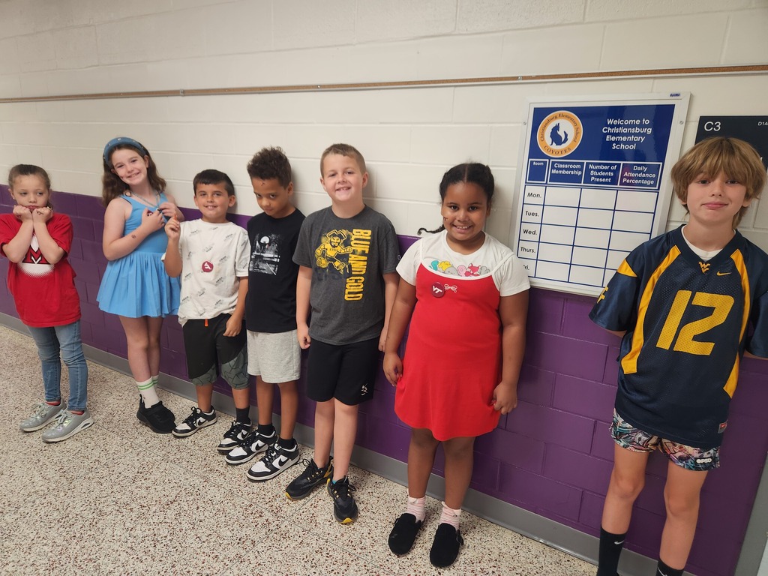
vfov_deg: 58.9
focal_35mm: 23
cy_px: 288
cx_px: 384
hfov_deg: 73.9
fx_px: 510
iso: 160
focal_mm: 5.4
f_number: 1.8
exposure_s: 1/120
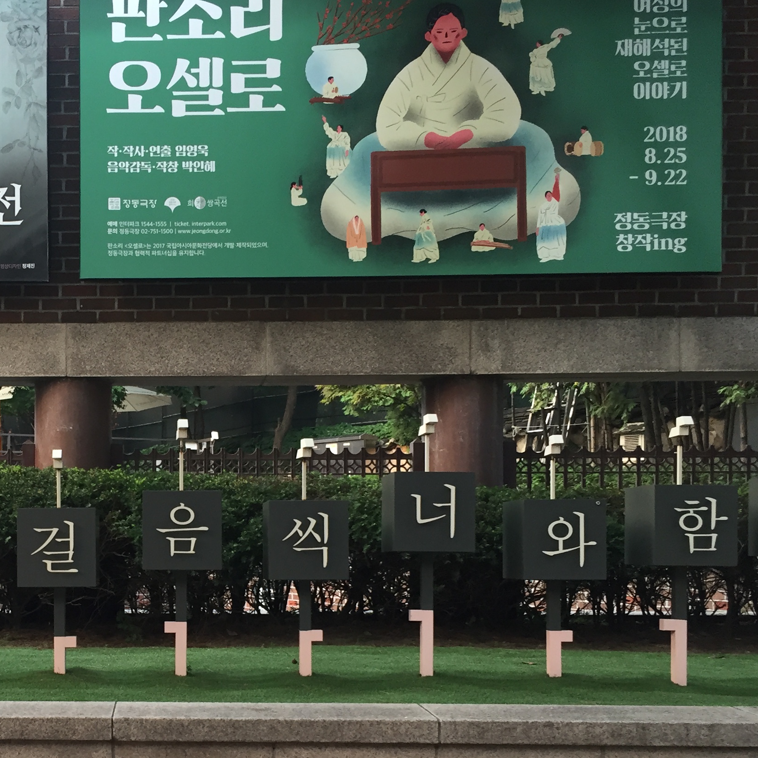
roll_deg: -1.0
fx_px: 1263
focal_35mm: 51
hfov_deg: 32.2
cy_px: 535
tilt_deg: -0.6
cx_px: 116
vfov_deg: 33.0
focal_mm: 4.15
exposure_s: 1/30
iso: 64
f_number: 2.2
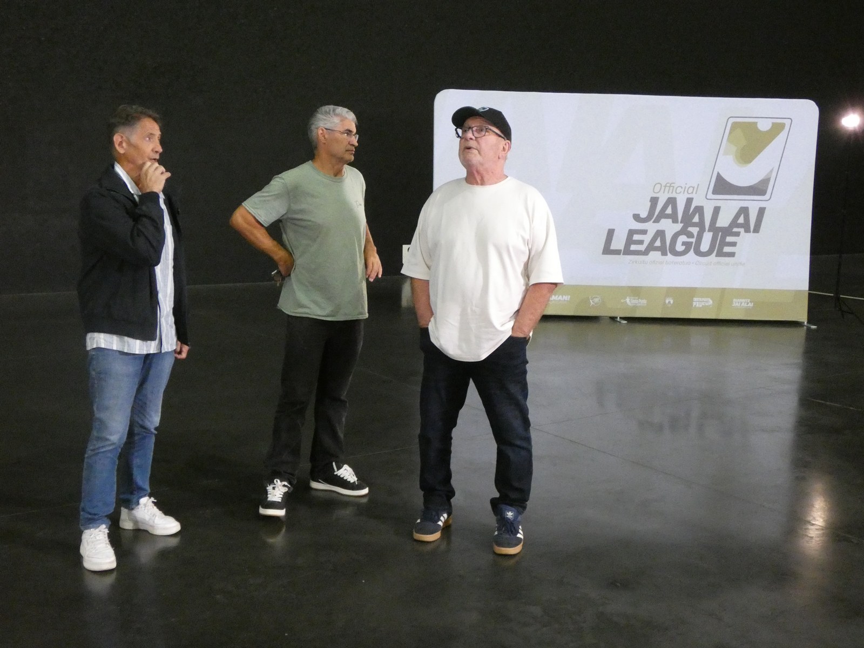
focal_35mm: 38
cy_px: 324
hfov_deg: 49.0
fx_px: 948
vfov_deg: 37.7
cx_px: 432
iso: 1600
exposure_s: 1/125
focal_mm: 6.8
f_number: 3.5
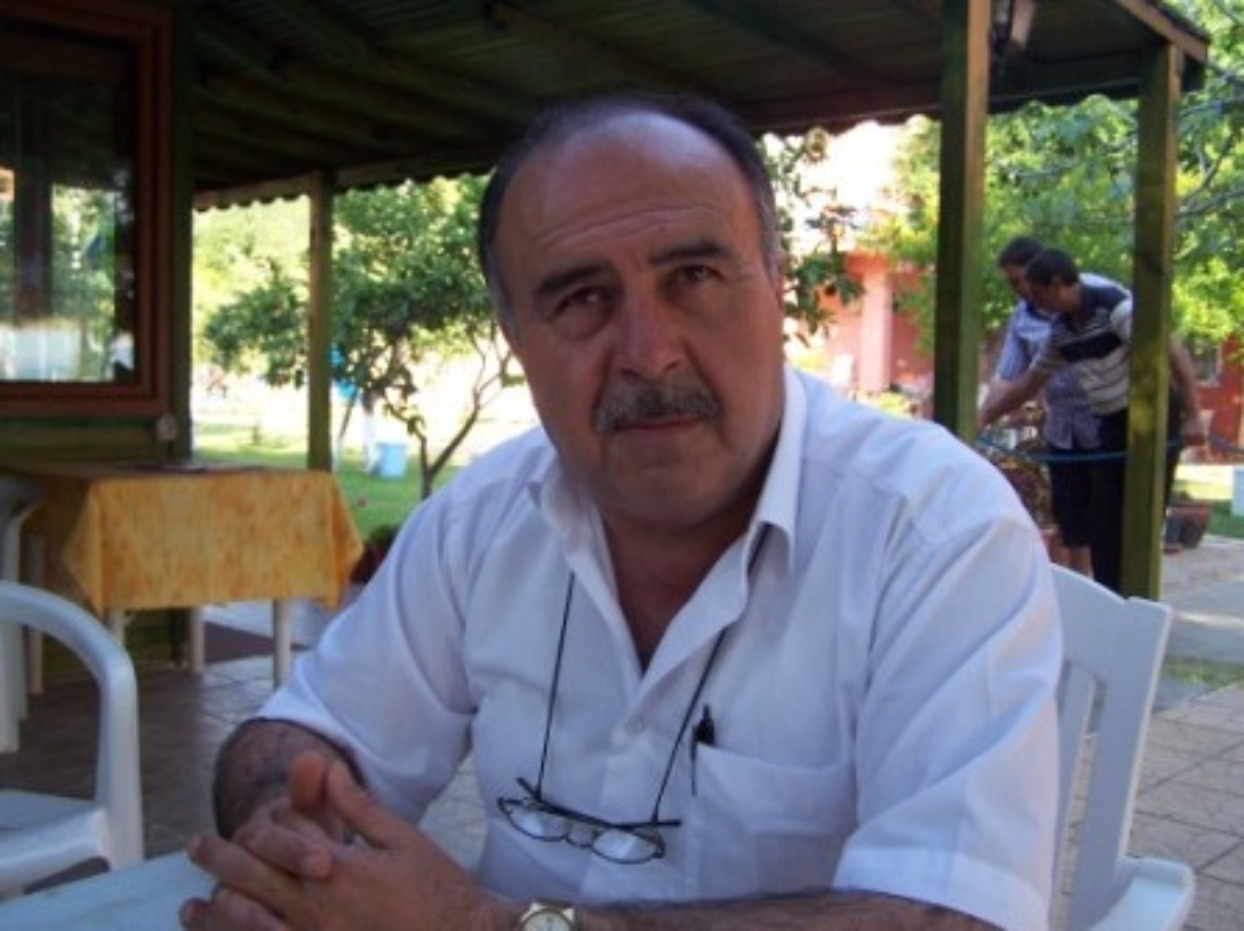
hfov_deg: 49.0
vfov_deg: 37.7
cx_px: 622
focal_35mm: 38
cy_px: 466
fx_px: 1365
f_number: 2.8
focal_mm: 6.3
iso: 140
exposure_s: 1/250
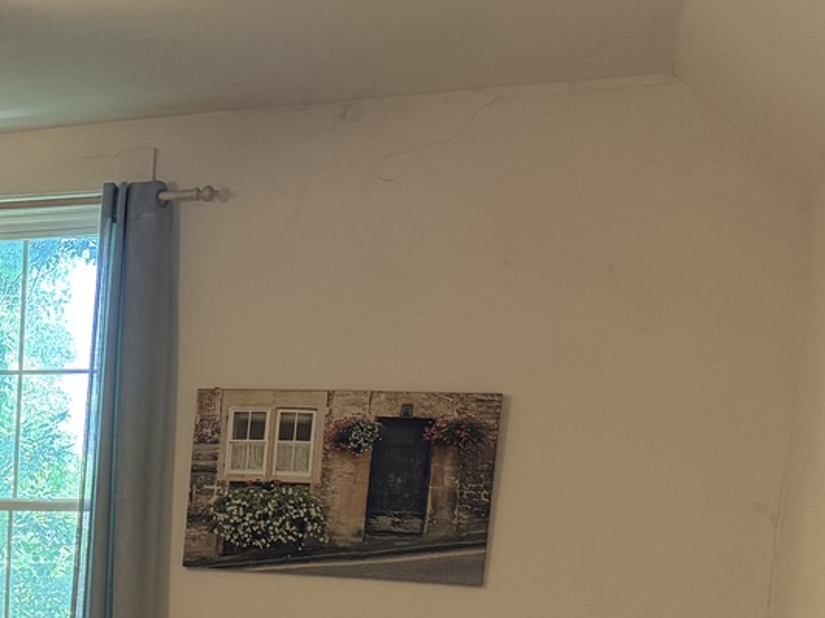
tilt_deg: -8.2
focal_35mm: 65
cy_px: 689
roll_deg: -1.4
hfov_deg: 25.9
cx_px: -223
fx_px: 1549
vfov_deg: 21.4
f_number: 1.78
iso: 400
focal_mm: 6.76
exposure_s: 1/60
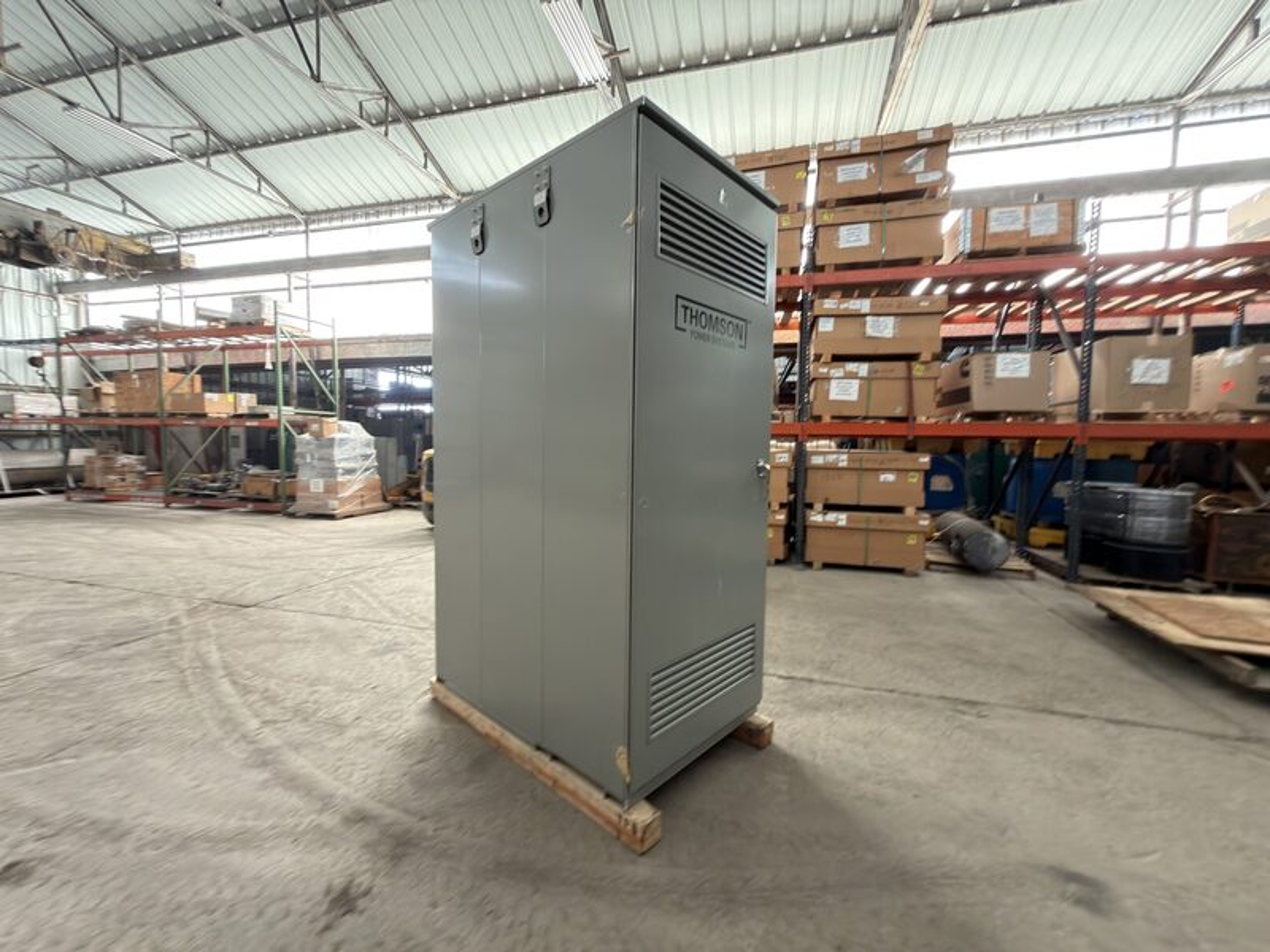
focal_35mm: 14
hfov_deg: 102.1
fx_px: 514
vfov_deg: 85.7
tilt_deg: -2.6
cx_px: 635
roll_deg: -1.6
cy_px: 476
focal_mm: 2.22
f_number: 2.2
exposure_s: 1/30
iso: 80
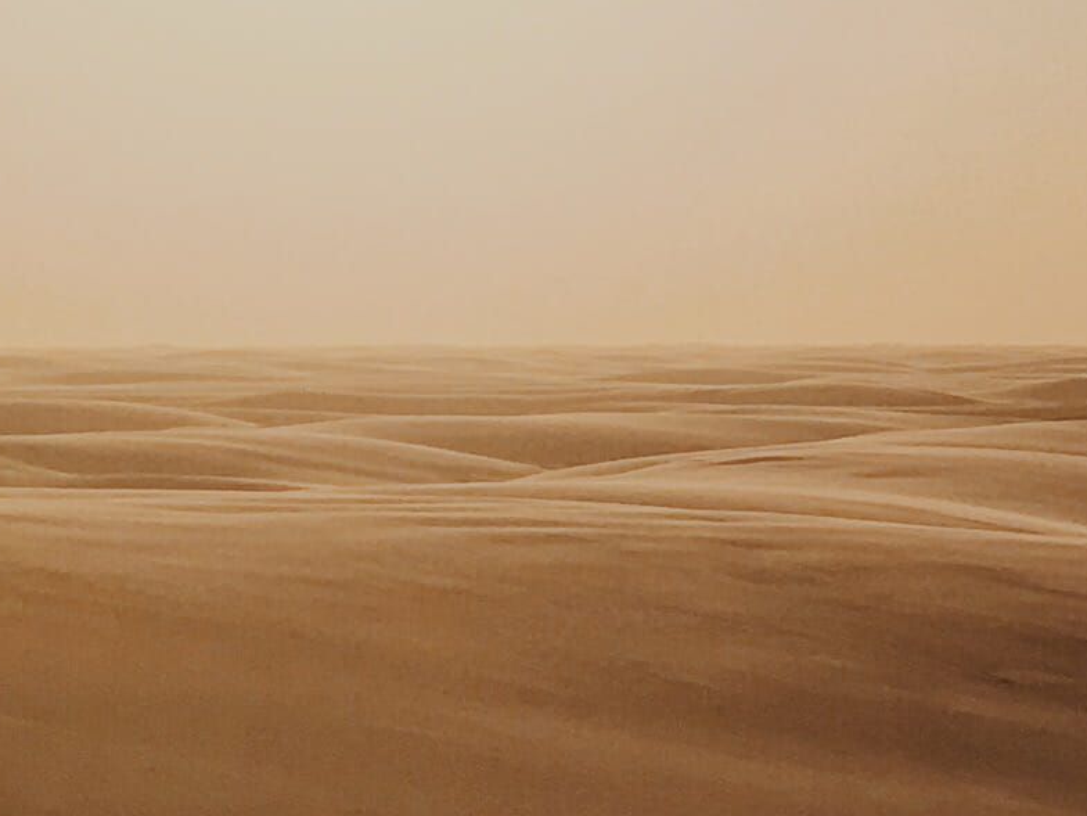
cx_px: 1994
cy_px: 229
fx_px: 4680
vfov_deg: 9.9
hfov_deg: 12.1
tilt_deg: +0.3
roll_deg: +0.9
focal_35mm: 149
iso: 25
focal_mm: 4.15
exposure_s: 1/2959
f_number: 2.2
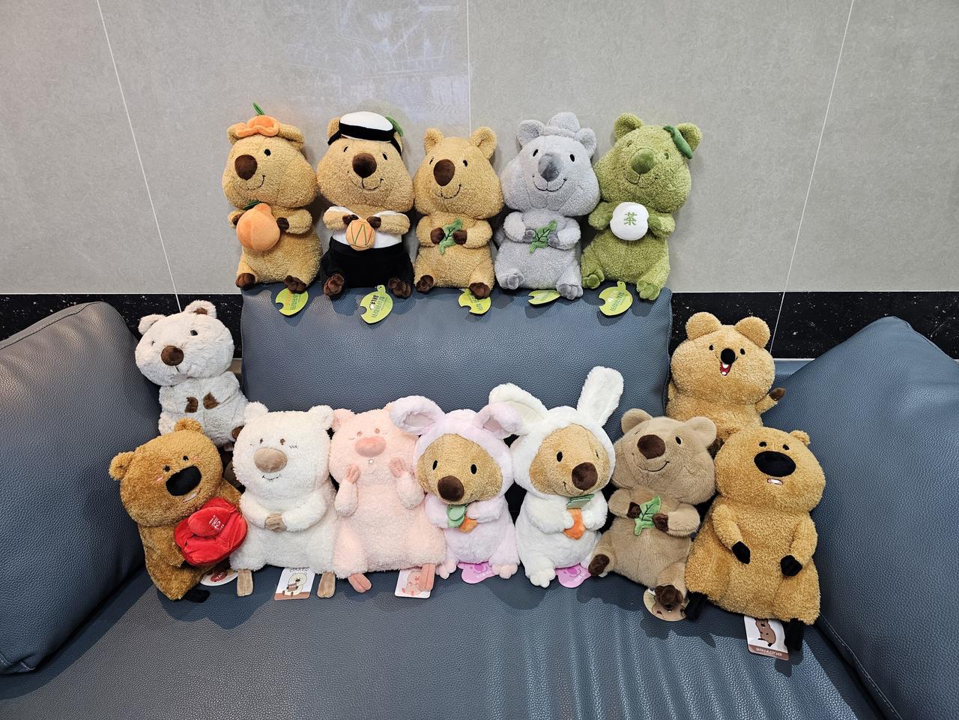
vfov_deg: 58.9
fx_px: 637
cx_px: 480
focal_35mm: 23
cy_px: 360
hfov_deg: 73.9
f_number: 1.7
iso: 250
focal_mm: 6.3
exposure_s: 1/120
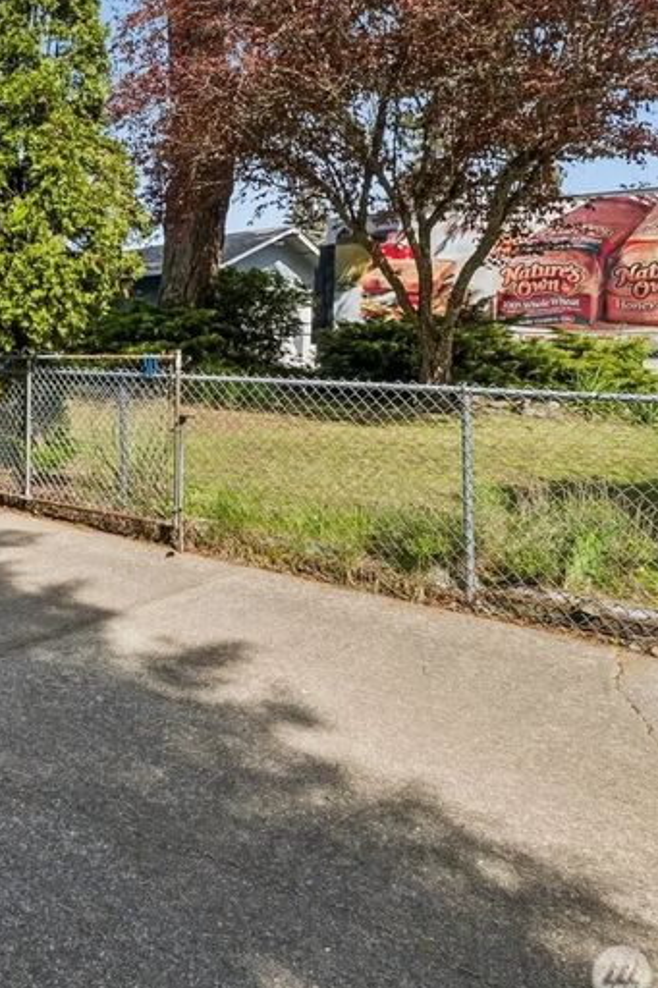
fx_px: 823
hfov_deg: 35.3
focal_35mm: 30
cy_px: 361
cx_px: -112
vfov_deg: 61.0
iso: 250
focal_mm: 10
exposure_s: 1/200
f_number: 9
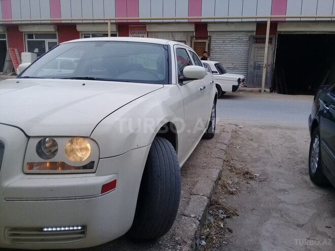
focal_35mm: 31
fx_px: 300
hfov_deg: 58.4
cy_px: 126
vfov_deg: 45.4
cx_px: 168
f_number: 2.2
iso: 50
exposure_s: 1/492
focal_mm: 3.3
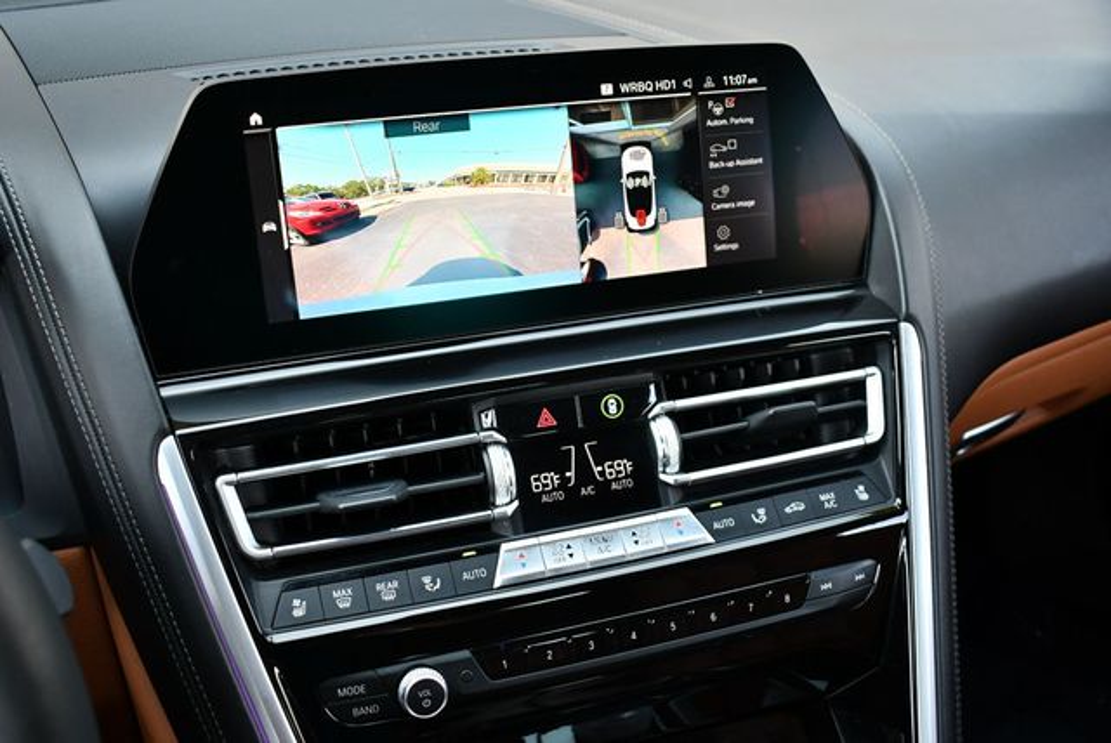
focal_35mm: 36
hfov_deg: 53.1
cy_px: 372
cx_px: 556
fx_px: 1112
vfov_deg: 36.9
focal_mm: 18
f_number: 3.5
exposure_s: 1/250
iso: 800
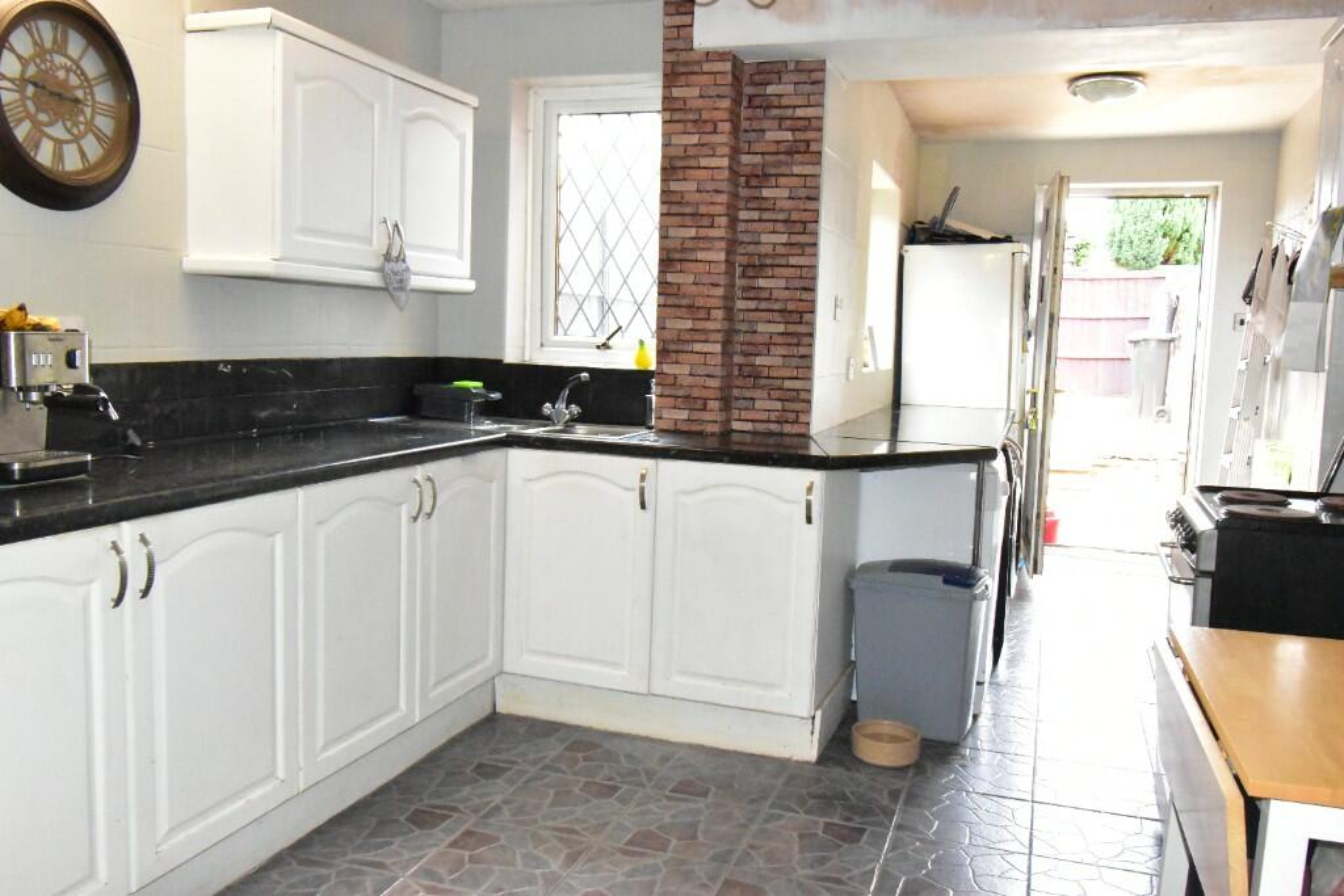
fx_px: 1120
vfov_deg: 43.6
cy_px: 448
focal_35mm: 30
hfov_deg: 61.9
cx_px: 672
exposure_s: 1/200
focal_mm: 20
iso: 12800
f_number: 11
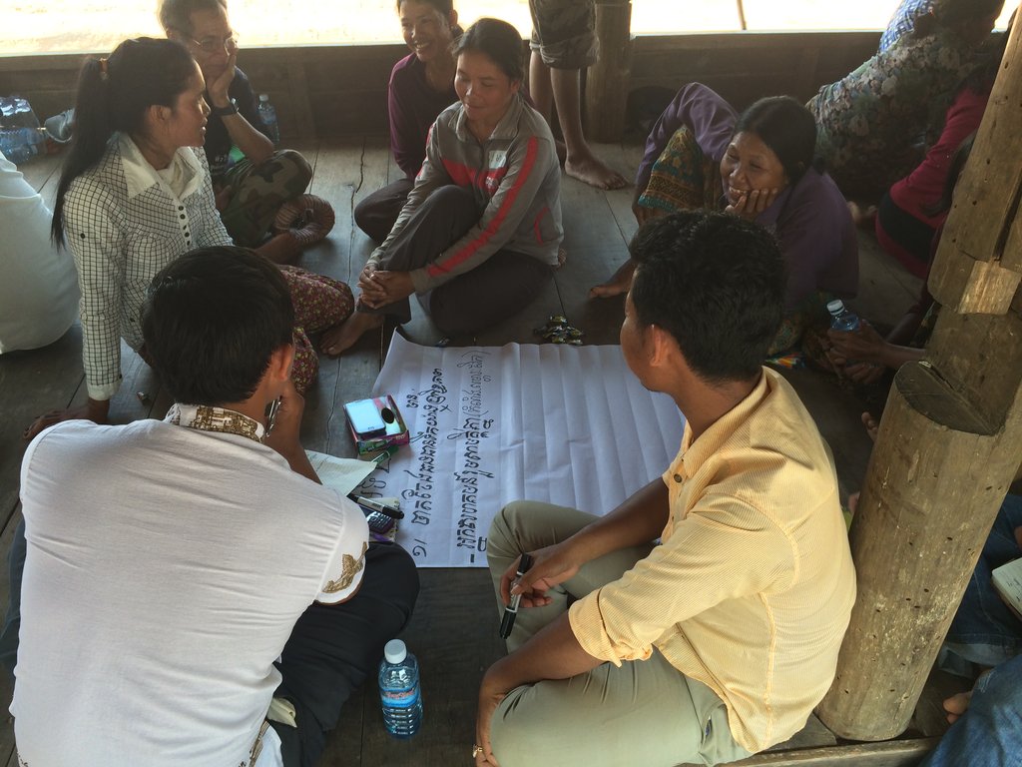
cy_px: 384
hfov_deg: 60.0
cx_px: 511
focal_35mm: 30
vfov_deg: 46.8
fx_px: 886
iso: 50
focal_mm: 4.12
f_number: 2.2
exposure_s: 1/120
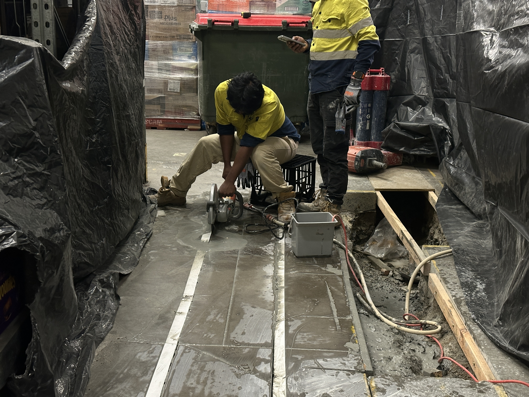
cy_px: 198
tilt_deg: -15.3
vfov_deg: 30.3
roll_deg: -1.7
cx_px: 264
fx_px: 734
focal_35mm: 48
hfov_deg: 39.7
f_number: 1.78
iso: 320
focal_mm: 6.86
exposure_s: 1/33
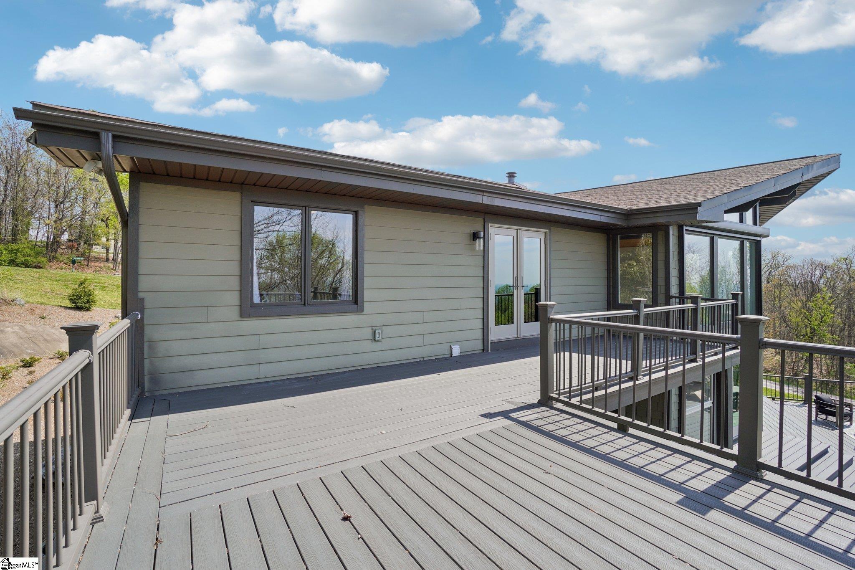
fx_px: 356
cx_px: 428
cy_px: 285
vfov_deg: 77.3
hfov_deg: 100.4
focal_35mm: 15
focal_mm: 10
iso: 100
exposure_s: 1/160
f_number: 8
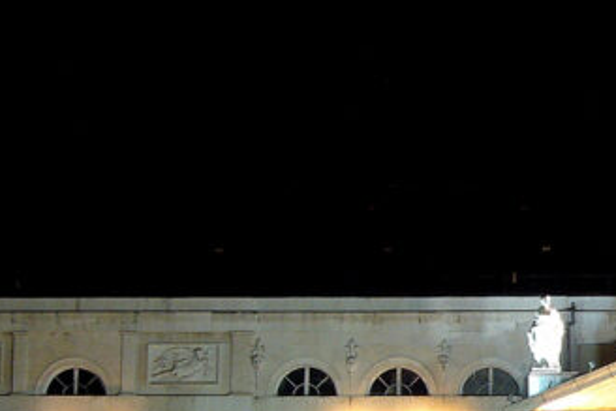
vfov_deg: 8.5
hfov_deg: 12.5
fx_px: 2722
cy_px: 525
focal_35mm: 159
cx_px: 779
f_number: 3.6
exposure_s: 1/1.6
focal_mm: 8.1
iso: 80
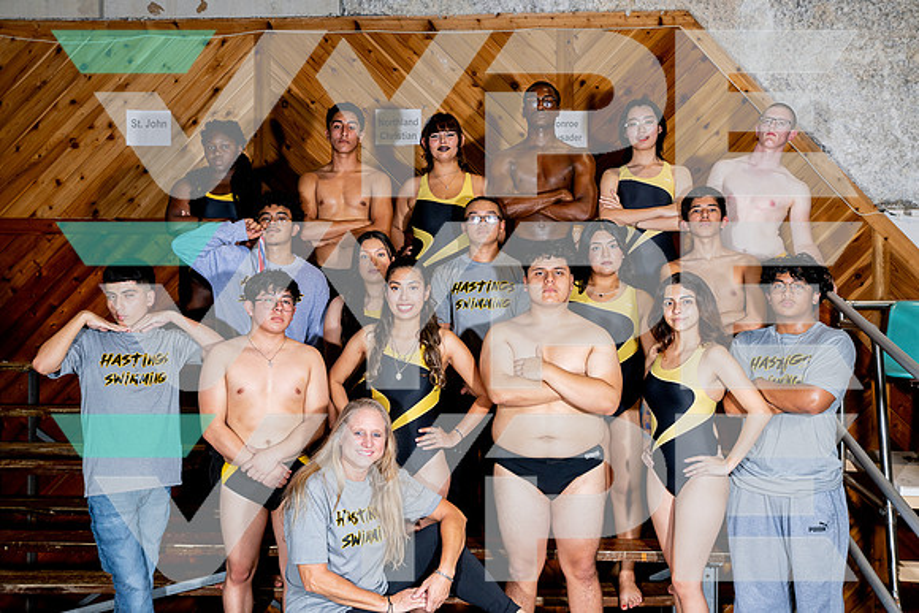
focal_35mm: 38
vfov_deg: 35.1
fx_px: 970
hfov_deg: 50.7
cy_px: 306
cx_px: 460
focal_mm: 38
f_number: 7.1
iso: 400
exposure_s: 1/125
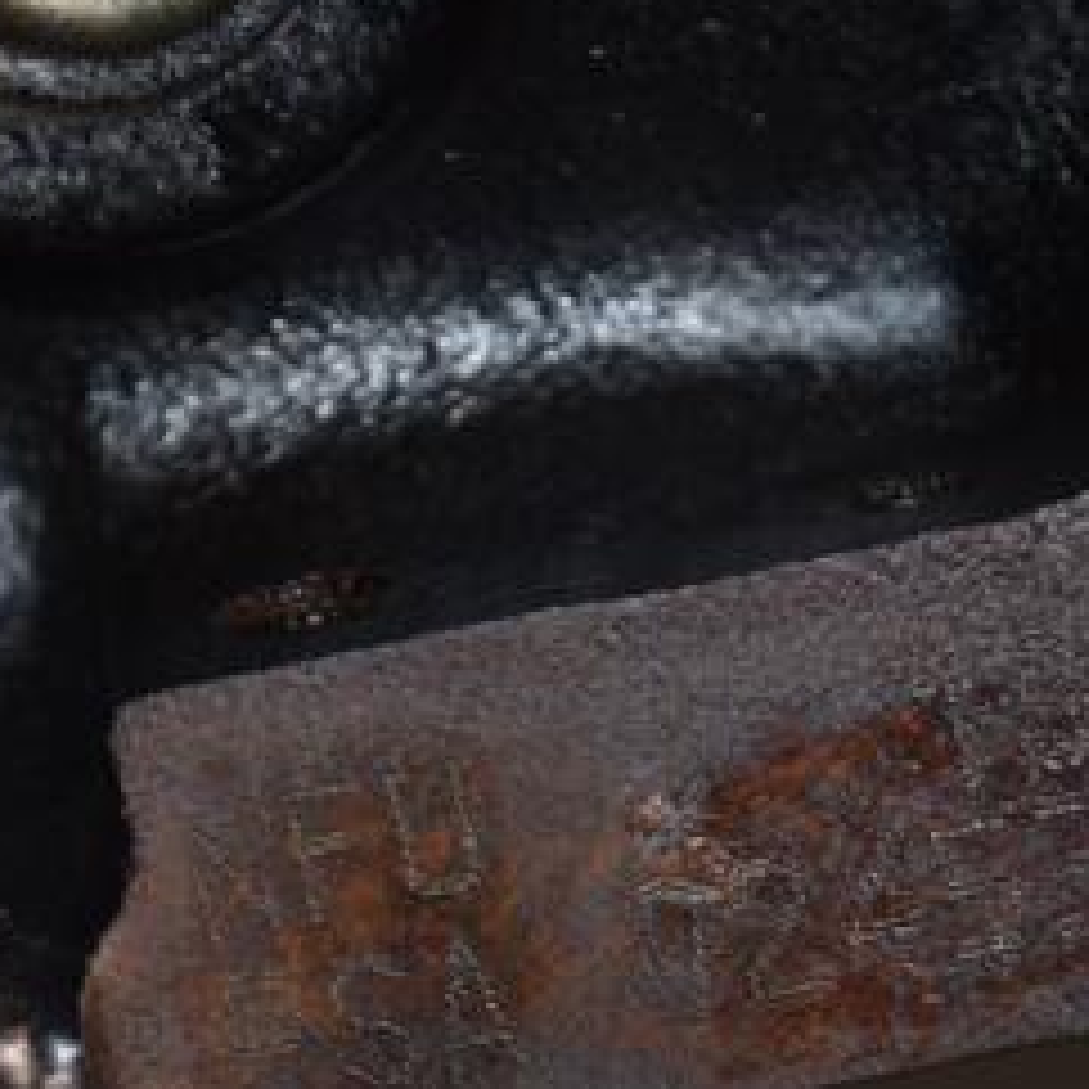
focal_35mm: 332
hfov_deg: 5.3
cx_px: 428
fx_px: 11819
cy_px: 796
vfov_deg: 5.3
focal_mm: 105
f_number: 5.6
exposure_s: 1/60
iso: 800
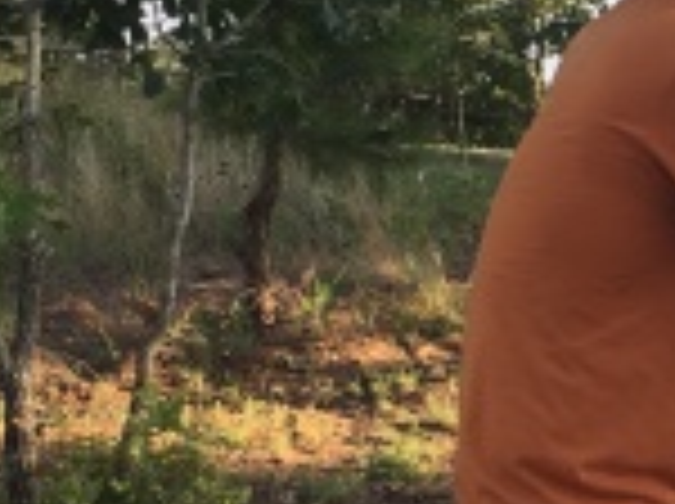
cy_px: 418
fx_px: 2414
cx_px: 706
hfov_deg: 15.6
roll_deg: -4.4
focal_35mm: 124
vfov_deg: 11.9
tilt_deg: -4.9
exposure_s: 1/496
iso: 25
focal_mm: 4.15
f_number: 2.2
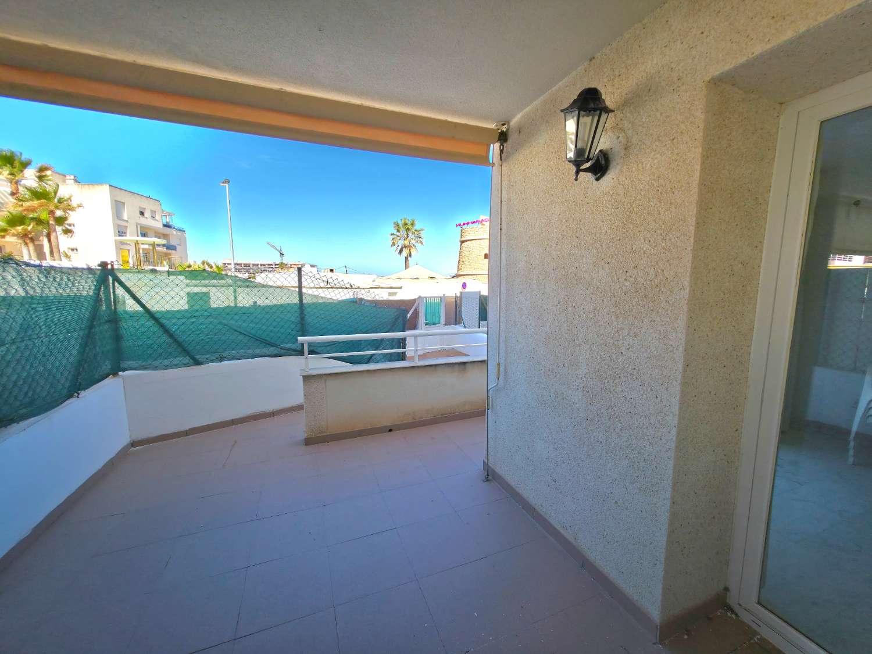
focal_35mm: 13
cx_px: 436
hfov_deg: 106.2
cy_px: 327
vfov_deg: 89.9
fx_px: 327
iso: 20
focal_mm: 2.2
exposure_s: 1/455
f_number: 1.9
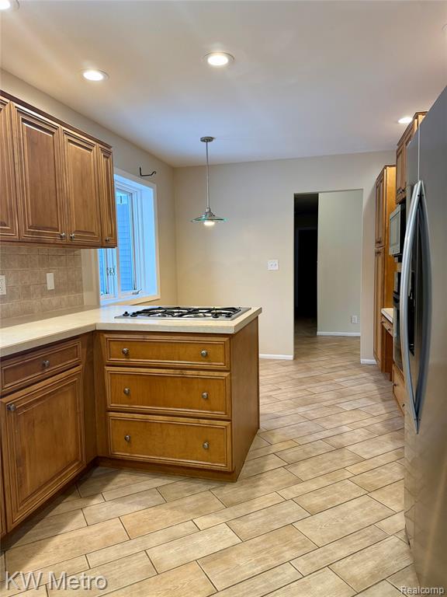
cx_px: 224
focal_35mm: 24
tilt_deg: -5.3
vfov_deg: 71.6
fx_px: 413
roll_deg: +1.1
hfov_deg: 56.8
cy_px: 298
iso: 200
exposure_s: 1/101
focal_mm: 6.76
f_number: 1.78
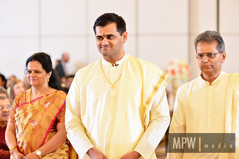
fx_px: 564
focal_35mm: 85
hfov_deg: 23.9
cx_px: 120
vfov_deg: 16.1
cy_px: 80
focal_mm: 85
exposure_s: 1/250
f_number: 2.2
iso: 2500
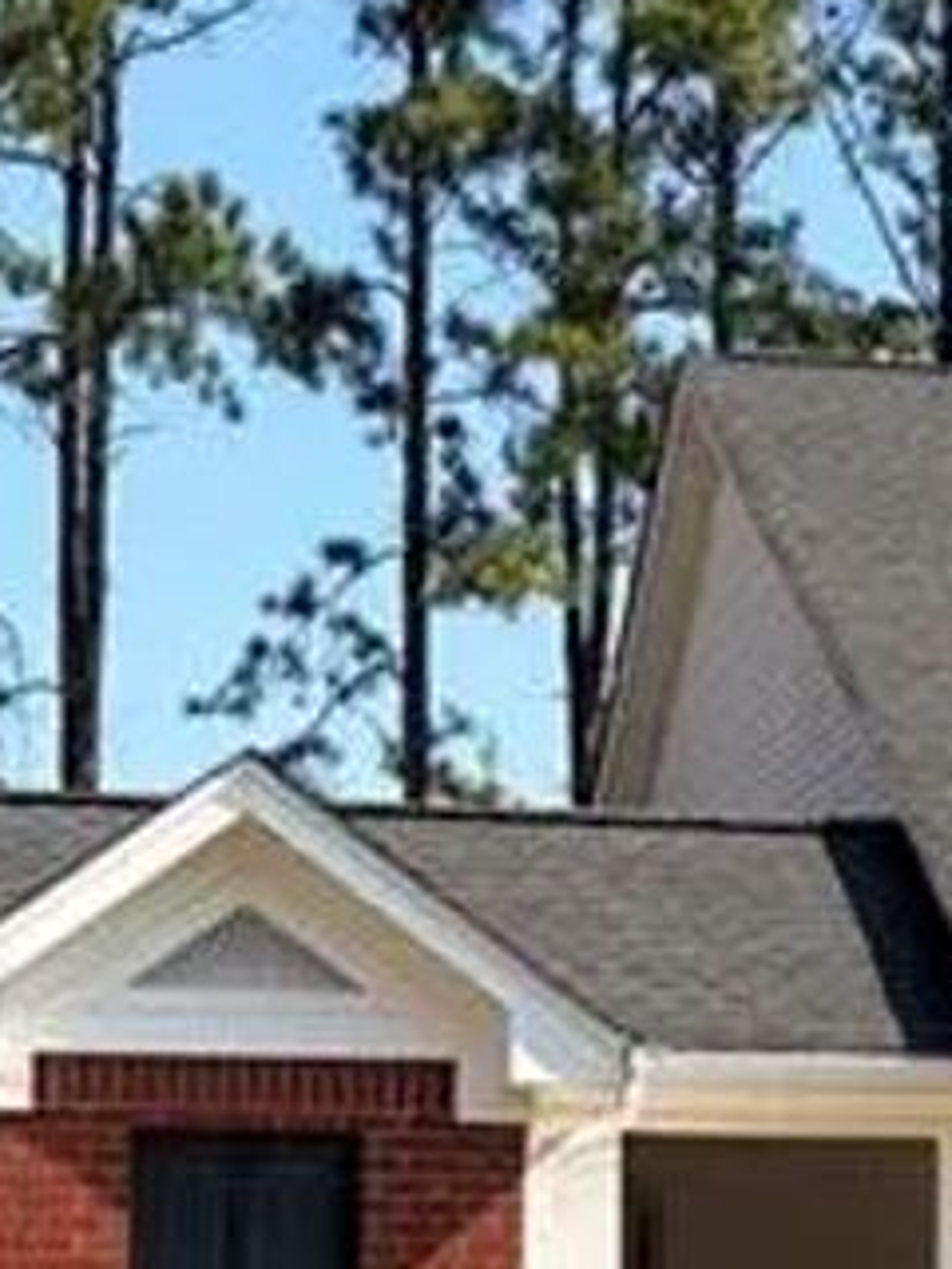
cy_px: 1184
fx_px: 4070
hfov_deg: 13.2
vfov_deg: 17.4
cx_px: 916
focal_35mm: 111
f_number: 1.6
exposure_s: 1/2364
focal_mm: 5.96
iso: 50
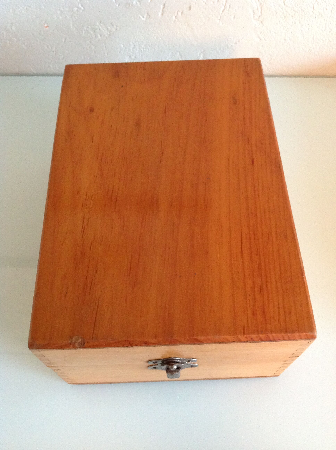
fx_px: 454
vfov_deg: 52.7
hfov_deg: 40.6
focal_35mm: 35
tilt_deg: -58.4
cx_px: 168
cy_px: 225
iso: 400
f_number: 2.4
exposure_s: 1/17
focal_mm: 4.28
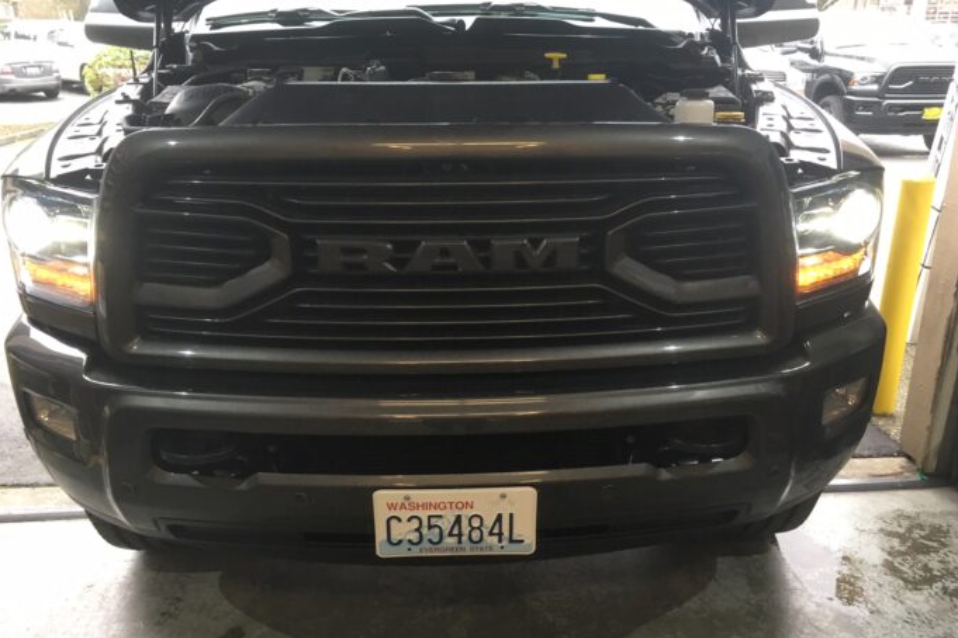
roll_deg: -0.8
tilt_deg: -18.5
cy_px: 346
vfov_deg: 42.3
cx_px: 484
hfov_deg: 60.3
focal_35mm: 31
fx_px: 825
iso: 80
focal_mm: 4.15
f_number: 2.2
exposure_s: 1/30
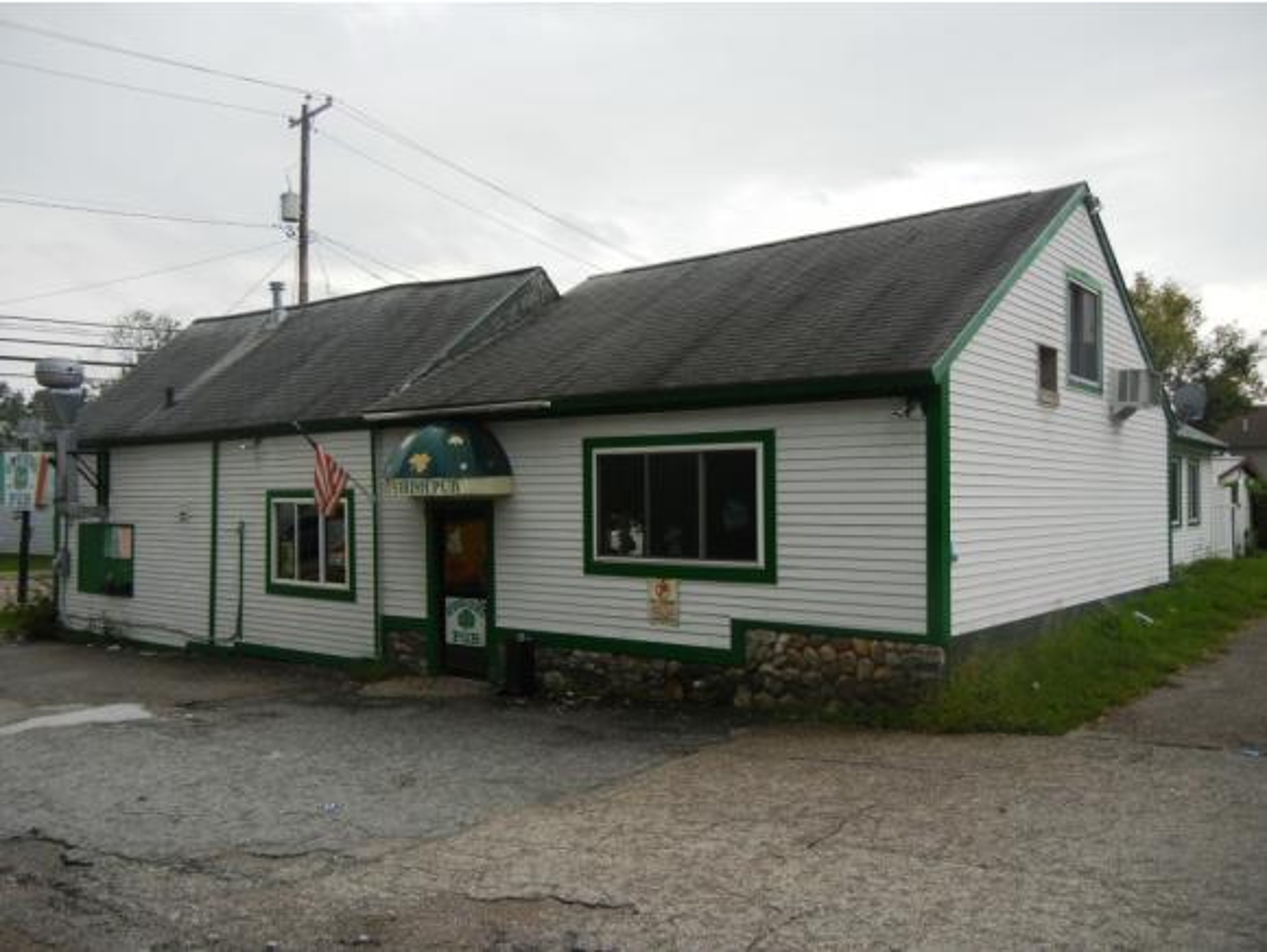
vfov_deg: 46.9
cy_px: 476
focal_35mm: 30
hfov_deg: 59.9
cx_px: 634
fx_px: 1099
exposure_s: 1/755
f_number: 3.5
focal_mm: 5.4
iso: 160
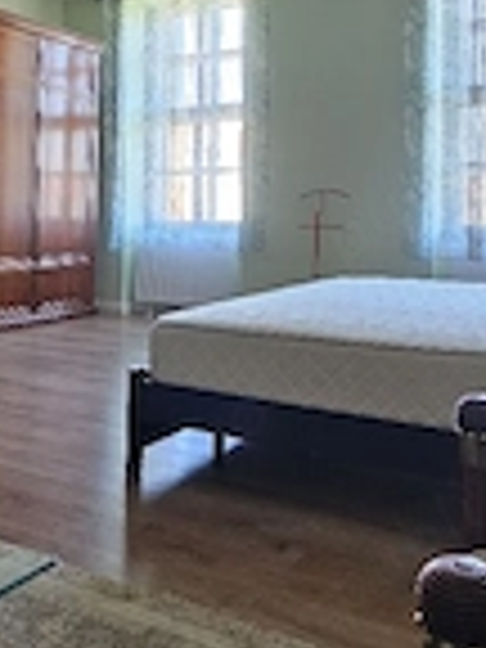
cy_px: 207
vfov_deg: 50.3
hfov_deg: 39.6
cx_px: 212
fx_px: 674
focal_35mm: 36
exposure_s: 1/50.3
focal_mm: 2.2
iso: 320
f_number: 2.2
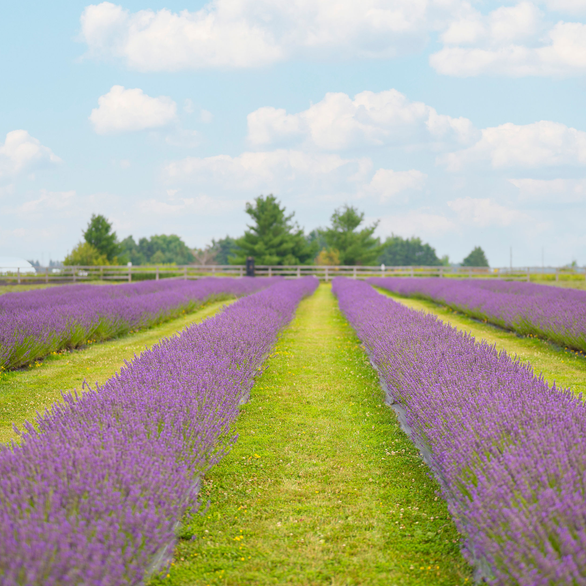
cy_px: 295
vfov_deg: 24.7
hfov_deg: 24.6
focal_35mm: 70
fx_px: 1341
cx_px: 321
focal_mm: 50
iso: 125
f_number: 1.8
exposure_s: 1/1250
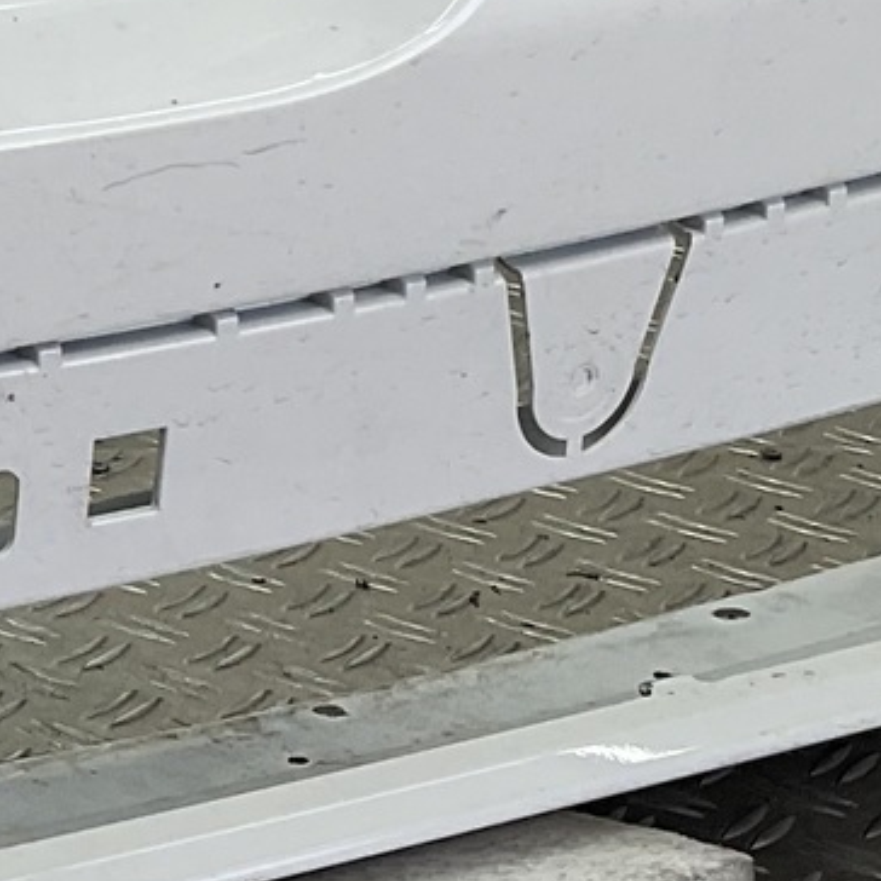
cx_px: -489
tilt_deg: -19.1
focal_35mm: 142
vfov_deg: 12.2
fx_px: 4089
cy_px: 167
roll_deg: -3.3
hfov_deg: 11.7
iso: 16
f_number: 1.8
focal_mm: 3
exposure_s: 1/135
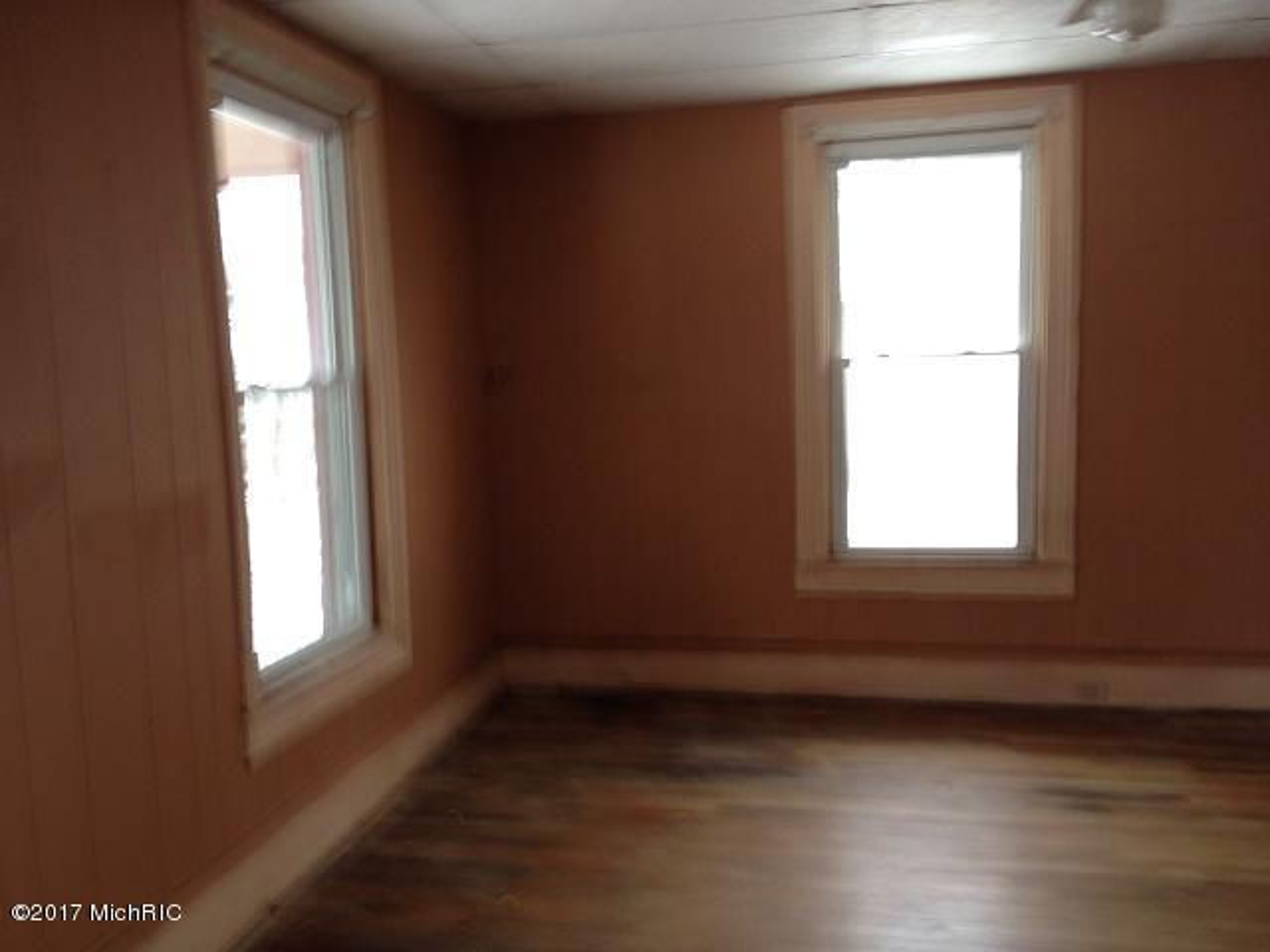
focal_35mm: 35
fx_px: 1284
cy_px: 476
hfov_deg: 52.6
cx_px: 635
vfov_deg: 40.7
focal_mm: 4.28
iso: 50
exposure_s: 1/24
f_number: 2.4
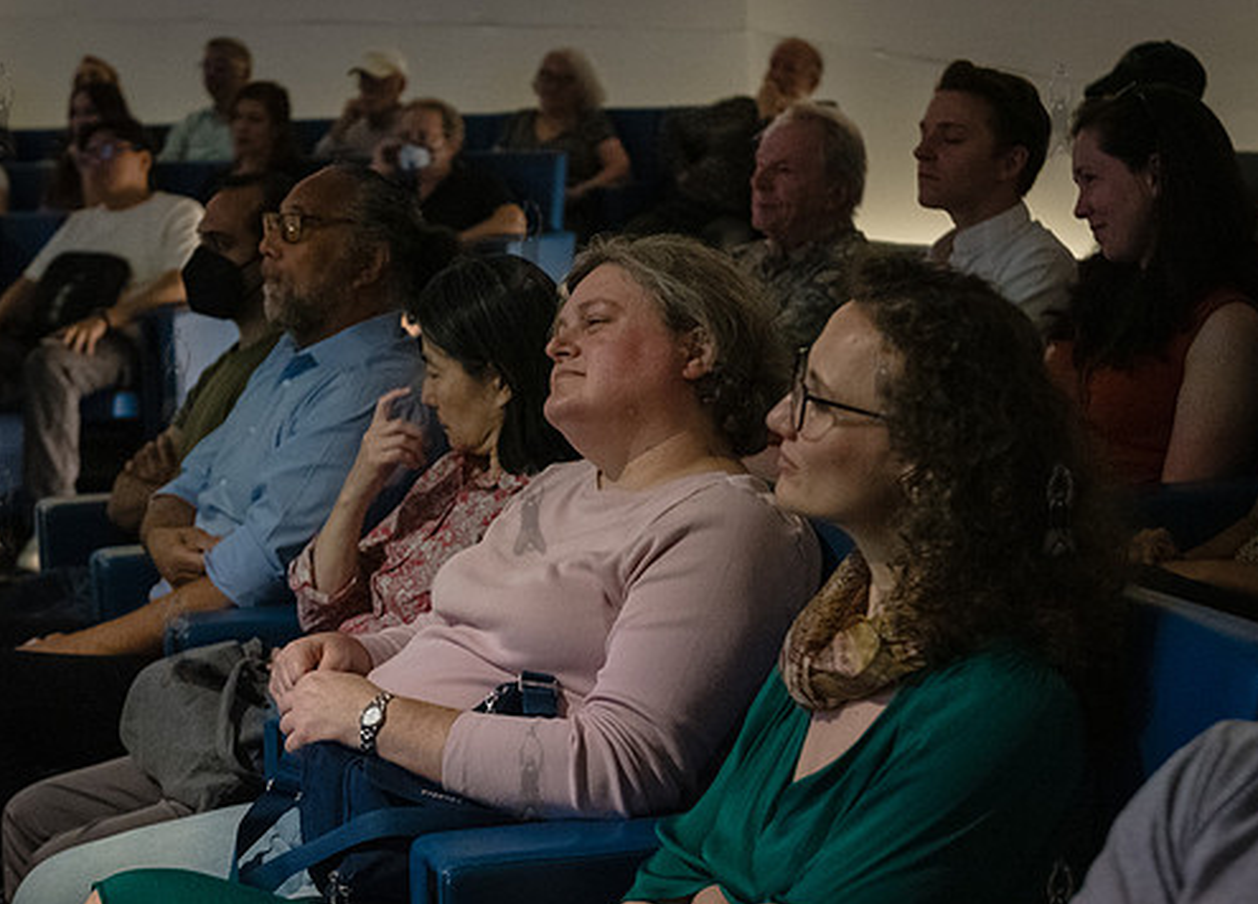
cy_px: 430
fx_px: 2829
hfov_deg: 25.0
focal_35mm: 79
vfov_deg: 18.2
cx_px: 498
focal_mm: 56
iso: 6400
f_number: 3.5
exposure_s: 1/160
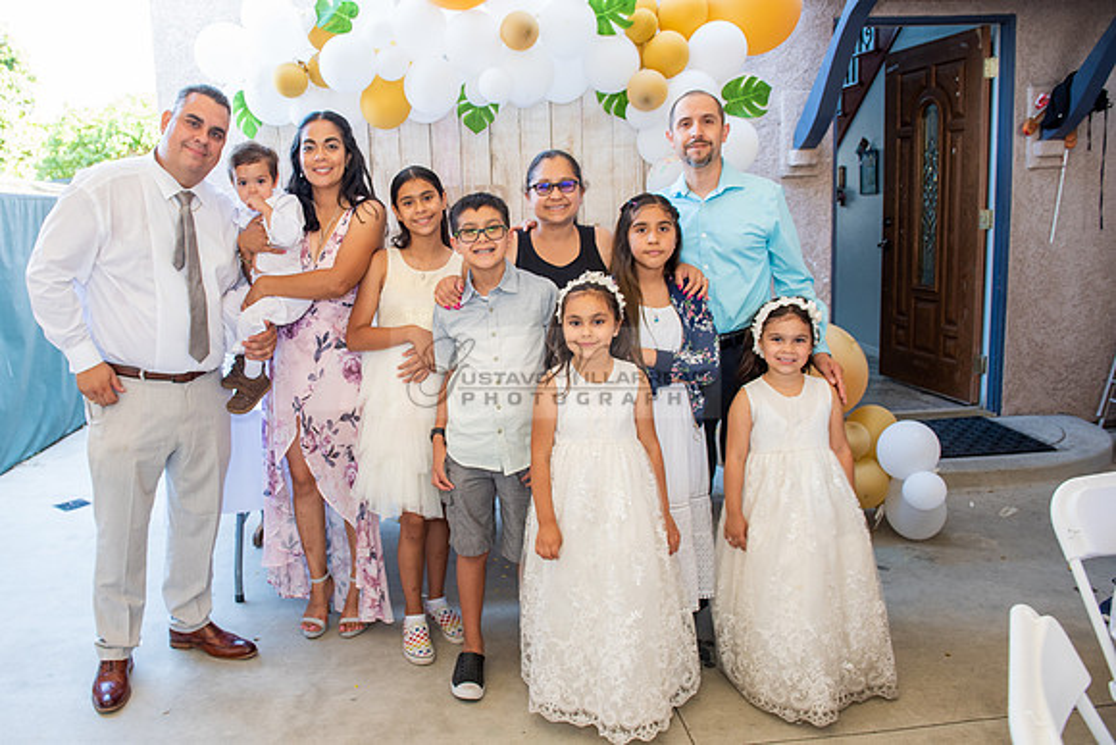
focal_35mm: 28
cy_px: 357
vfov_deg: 46.4
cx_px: 465
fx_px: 868
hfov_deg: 65.1
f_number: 4.5
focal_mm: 24
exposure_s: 1/80
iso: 500
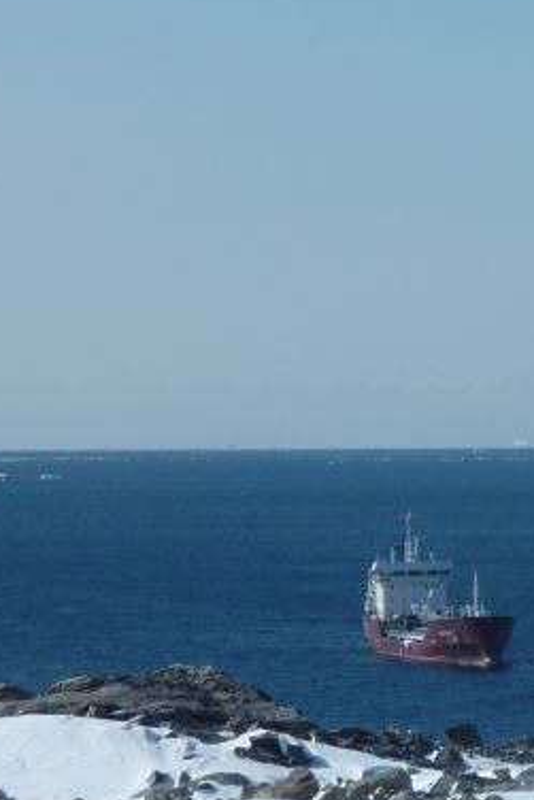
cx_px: 649
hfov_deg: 4.5
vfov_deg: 6.8
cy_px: 402
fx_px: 6735
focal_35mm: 303
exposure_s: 1/1000
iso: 80
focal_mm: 22.5
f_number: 5.6
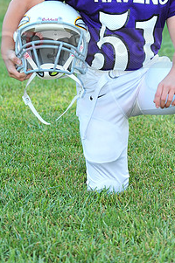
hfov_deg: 8.7
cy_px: 40
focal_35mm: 158
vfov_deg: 12.9
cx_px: 116
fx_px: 1155
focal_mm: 82
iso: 200
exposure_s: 1/60
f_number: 4.5
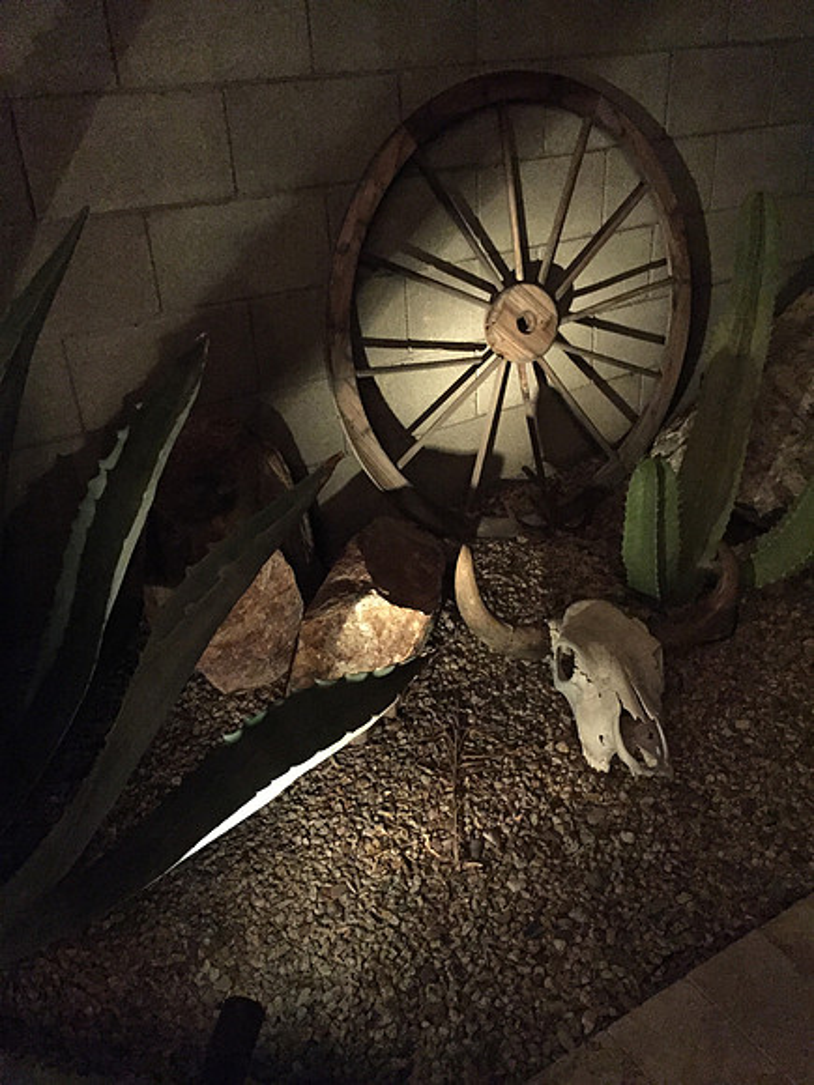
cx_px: 407
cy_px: 542
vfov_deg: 61.7
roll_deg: +2.6
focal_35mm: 29
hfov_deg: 48.2
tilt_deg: -27.6
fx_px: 909
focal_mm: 4.15
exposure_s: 1/15
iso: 2000
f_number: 2.2
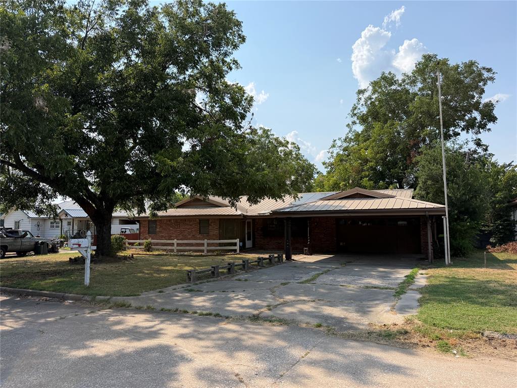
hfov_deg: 71.6
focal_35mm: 24
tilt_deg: +4.0
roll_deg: +1.1
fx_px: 358
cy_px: 194
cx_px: 258
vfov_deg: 56.8
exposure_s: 1/4167
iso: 100
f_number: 1.78
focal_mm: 6.76
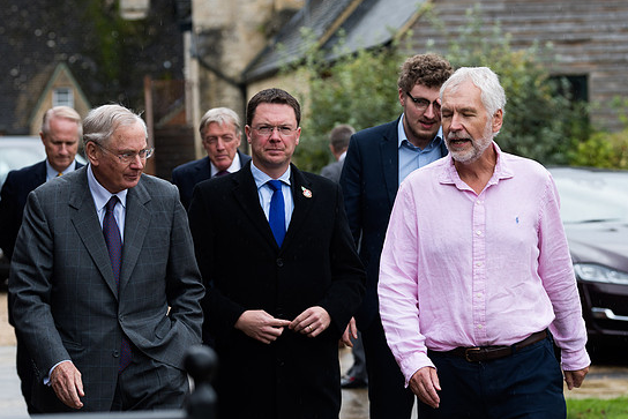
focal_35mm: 152
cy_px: 203
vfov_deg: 9.0
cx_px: 315
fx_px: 2652
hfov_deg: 13.5
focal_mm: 95
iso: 250
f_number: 4
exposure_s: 1/400
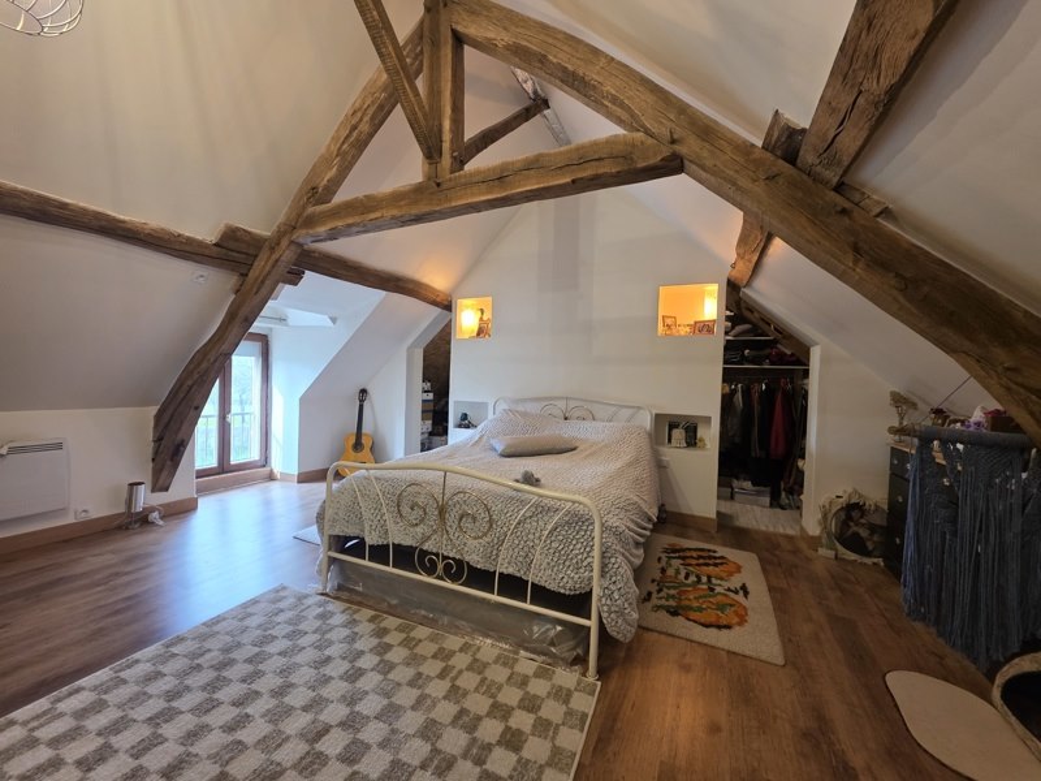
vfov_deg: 89.9
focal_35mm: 13
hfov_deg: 106.2
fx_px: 391
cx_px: 520
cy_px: 390
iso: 200
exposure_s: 1/50
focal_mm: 2.2
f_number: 1.9
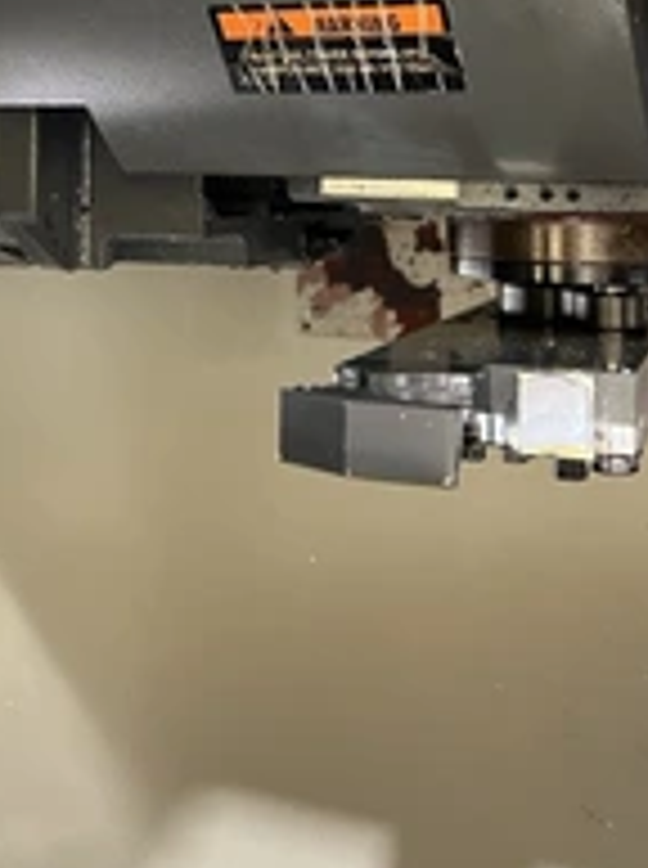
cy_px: 67
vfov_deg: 33.5
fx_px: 1352
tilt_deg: +4.0
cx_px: 230
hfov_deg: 26.8
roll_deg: -0.6
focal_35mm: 54
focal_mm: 5.7
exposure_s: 1/40
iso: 500
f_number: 1.5
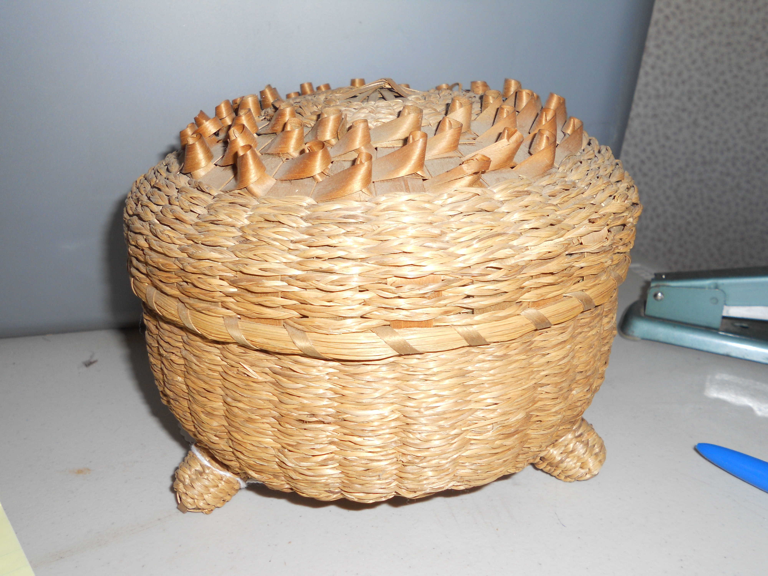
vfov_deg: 44.2
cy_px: 288
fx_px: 710
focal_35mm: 32
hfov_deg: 56.8
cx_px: 384
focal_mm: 5.8
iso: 80
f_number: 3.5
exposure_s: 1/25
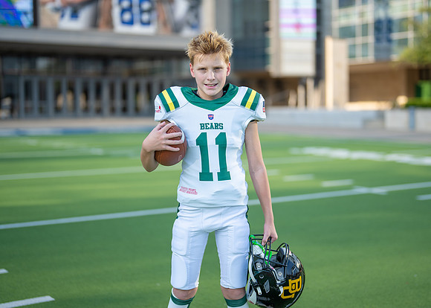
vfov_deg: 23.6
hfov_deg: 32.6
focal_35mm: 60
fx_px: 736
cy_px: 150
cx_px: 229
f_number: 1.2
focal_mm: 50
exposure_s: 1/3200
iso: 100
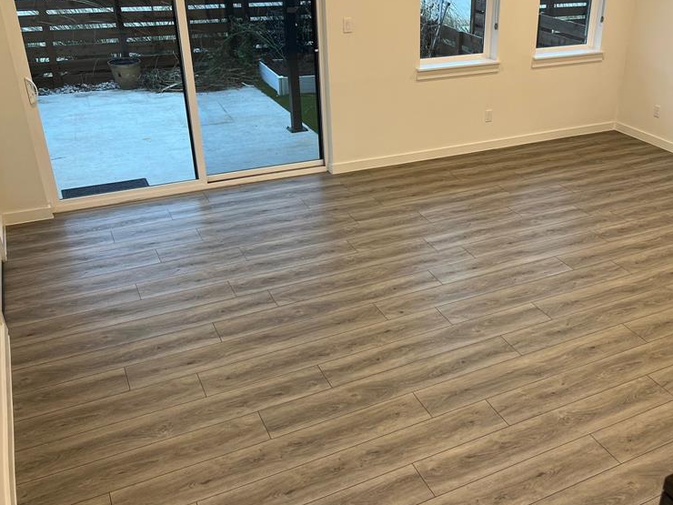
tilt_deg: -27.2
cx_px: 442
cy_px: 242
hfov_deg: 50.5
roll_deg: -1.9
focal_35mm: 36
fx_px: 700
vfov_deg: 39.6
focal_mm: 5.7
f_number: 1.5
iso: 80
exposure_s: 1/60
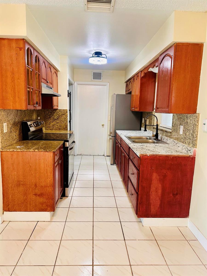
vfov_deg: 71.6
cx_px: 104
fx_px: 191
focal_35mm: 24
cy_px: 138
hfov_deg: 56.8
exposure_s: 1/60
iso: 125
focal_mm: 6.86
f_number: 1.78
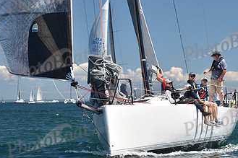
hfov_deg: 11.9
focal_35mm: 173
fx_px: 1143
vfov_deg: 7.9
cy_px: 91
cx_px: 147
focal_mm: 98
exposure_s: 1/800
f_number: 4.5
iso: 250
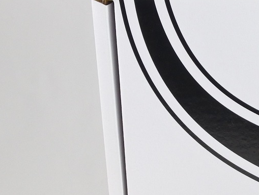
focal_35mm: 135
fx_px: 1010
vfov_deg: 10.7
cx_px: 276
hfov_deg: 14.3
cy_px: 259
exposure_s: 1/125
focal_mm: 14.7
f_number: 4.2
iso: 560
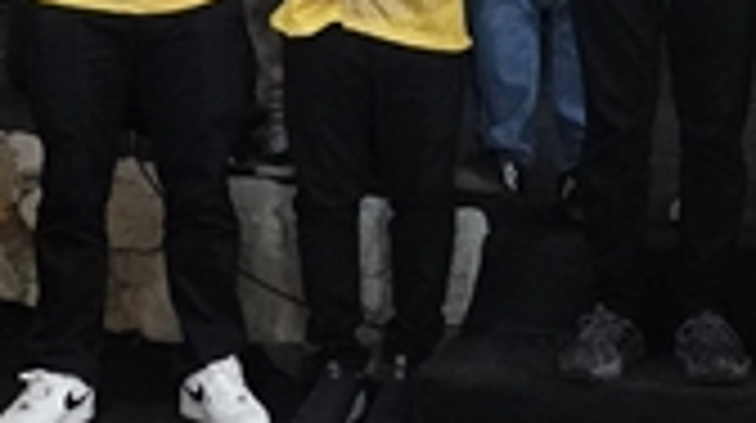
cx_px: 774
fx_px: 3123
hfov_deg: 13.6
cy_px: -448
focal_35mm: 156
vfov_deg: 7.4
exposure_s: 1/100
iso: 6400
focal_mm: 26
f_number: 4.5
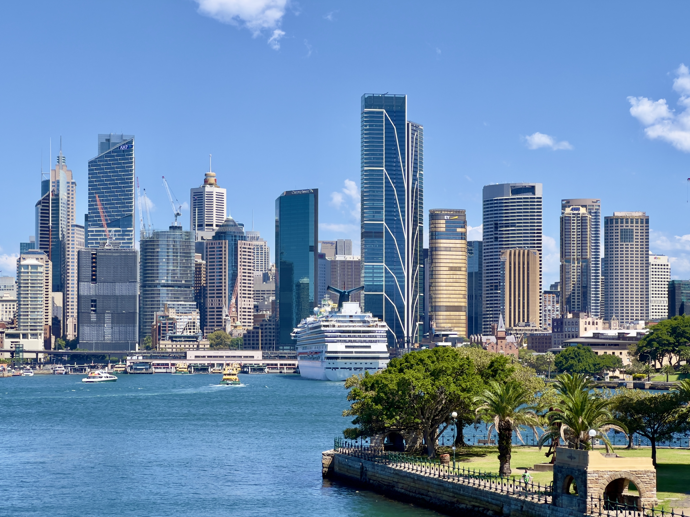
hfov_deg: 25.3
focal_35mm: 77
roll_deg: -0.2
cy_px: 258
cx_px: 345
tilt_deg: +3.5
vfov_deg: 19.1
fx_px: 1534
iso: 32
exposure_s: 1/637
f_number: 2.8
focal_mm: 9
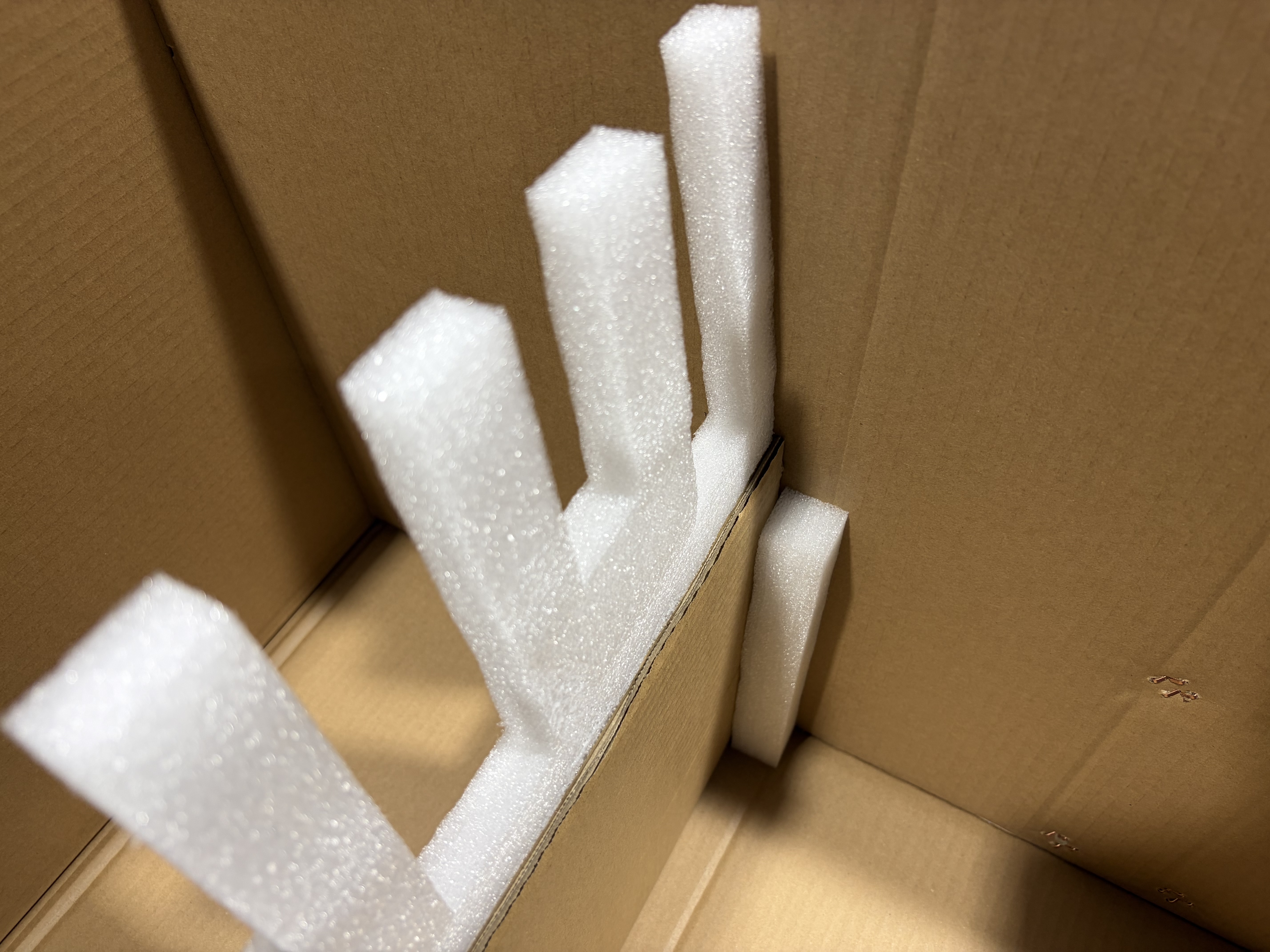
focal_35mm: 26
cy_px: 476
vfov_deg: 53.1
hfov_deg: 67.3
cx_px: 635
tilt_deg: -50.2
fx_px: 954
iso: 64
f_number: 1.6
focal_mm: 5.96
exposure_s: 1/50
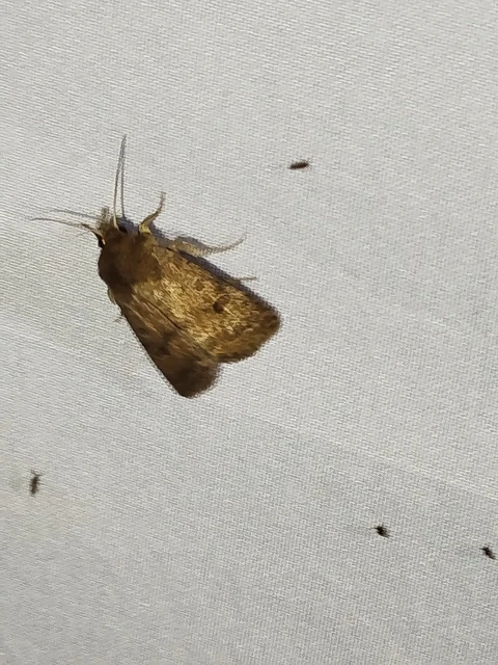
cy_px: 332
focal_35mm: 91
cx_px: 249
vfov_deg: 21.5
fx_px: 1746
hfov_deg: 16.2
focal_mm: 5.31
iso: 125
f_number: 1.7
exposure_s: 1/50
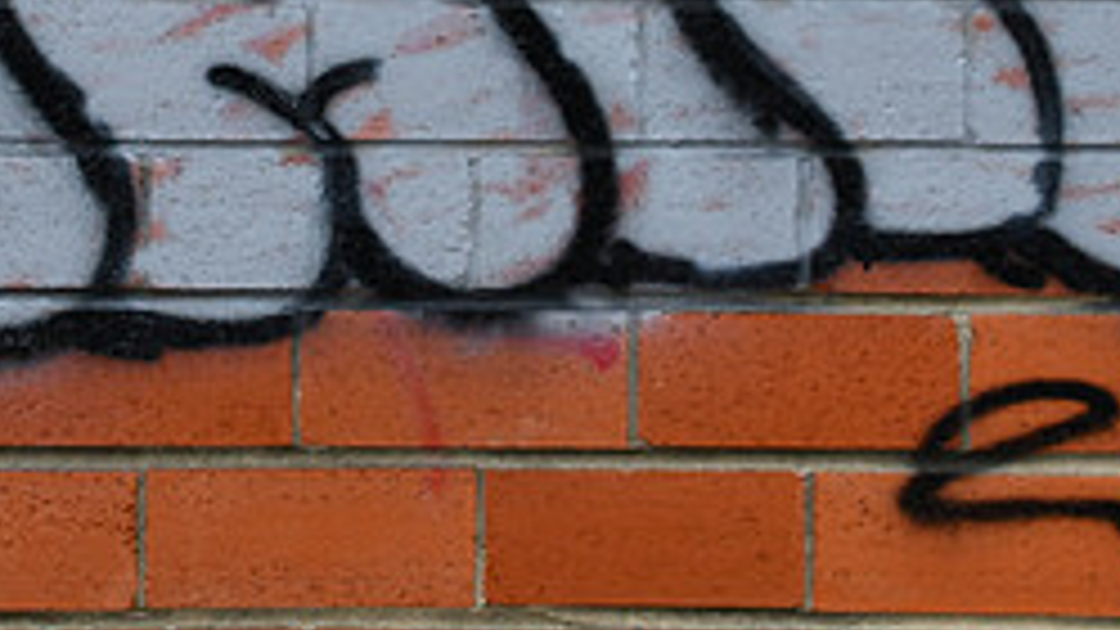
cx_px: 477
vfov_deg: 7.5
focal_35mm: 161
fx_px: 4781
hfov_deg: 13.4
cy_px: -178
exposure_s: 1/250
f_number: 8
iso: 180
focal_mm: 44
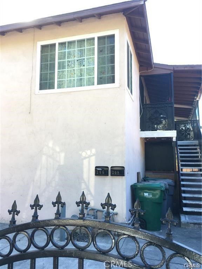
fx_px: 226
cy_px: 134
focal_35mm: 29
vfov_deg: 61.7
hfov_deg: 48.2
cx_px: 101
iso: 32
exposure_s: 1/120
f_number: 2.2
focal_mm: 4.15
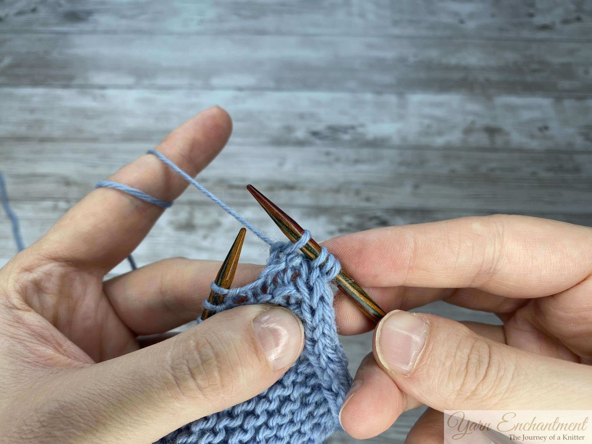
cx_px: 296
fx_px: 428
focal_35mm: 25
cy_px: 222
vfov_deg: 54.9
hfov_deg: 69.4
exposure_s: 1/121
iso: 40
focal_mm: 4.25
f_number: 1.8
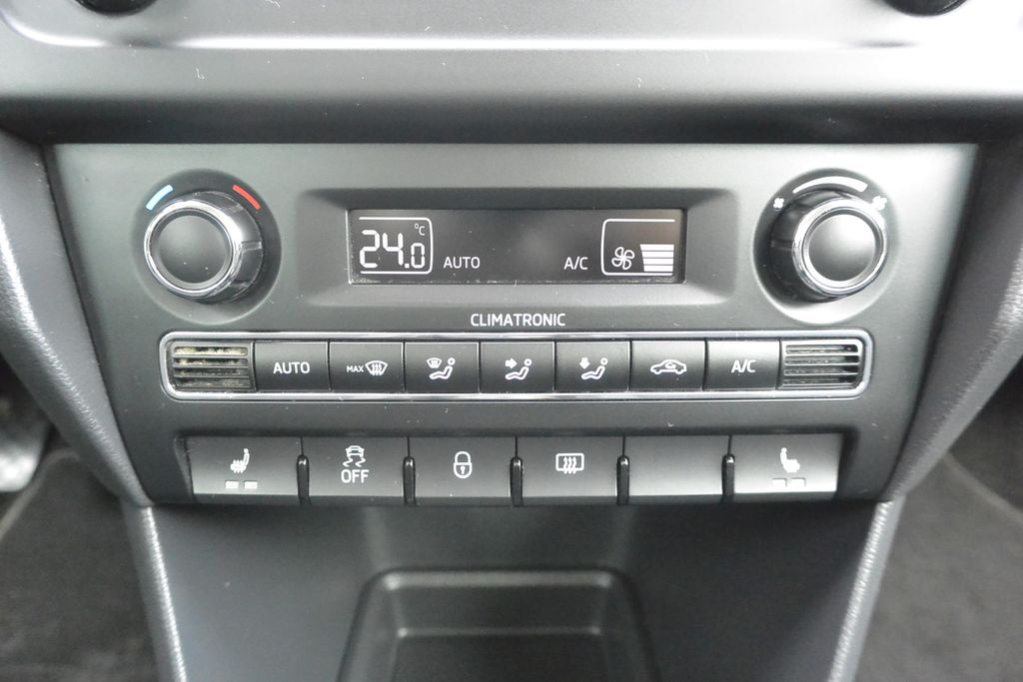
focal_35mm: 27
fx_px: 767
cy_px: 341
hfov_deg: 67.4
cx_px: 512
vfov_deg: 47.9
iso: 3200
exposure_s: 1/100
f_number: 3.5
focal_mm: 10
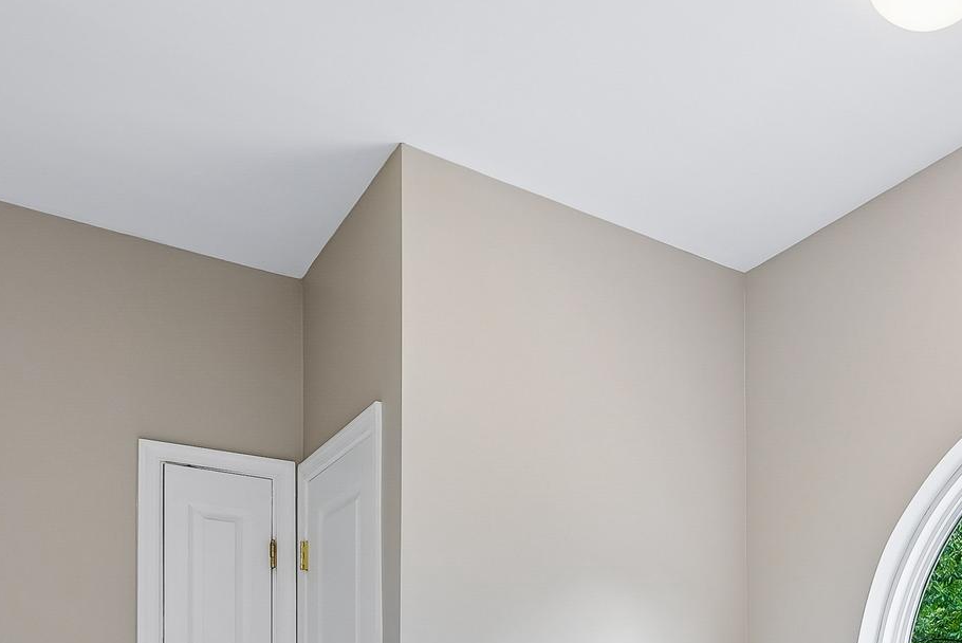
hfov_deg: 48.5
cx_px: 784
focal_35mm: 37
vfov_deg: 32.0
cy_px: 696
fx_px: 993
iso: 100
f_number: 8
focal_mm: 16.5
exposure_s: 1/6
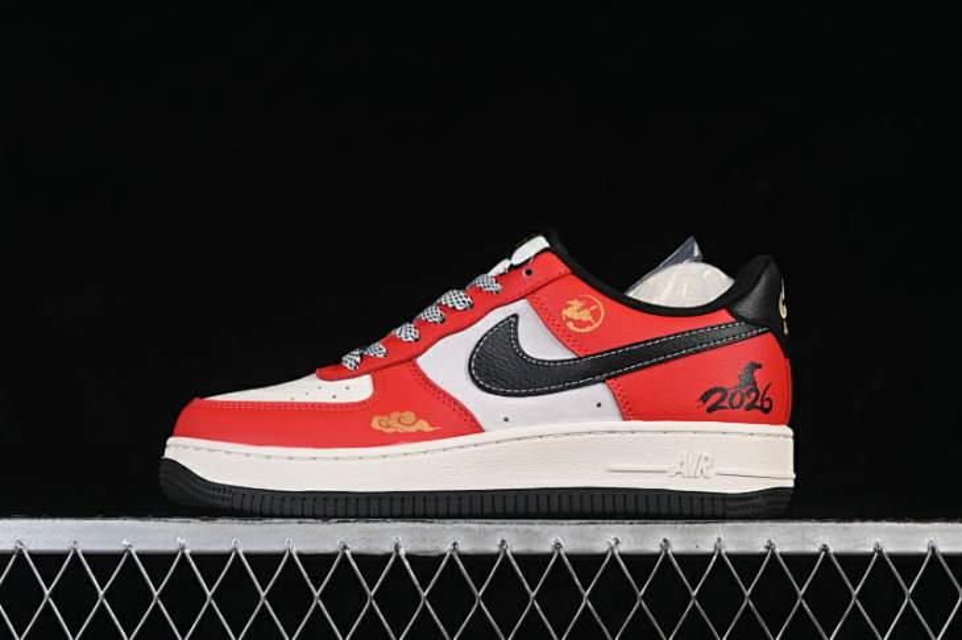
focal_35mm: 75
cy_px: 320
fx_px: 2003
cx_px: 481
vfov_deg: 18.2
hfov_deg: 27.0
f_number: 8
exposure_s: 1/80
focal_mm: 50
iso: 160
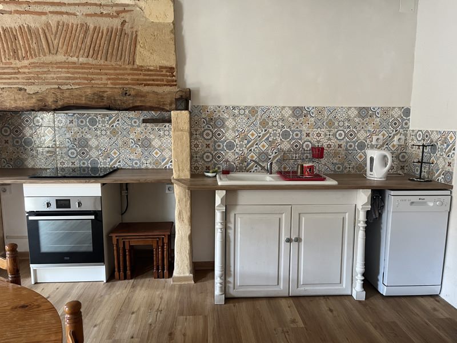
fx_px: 343
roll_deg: -0.6
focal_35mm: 26
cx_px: 228
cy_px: 172
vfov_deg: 53.1
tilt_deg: -8.3
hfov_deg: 67.3
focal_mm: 5.1
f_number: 1.6
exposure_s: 1/60
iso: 160
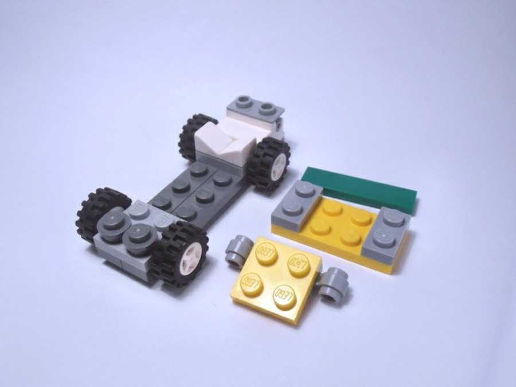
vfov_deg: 38.7
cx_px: 258
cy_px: 194
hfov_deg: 50.1
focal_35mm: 37
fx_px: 552
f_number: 3.9
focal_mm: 6.61
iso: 80
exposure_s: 1/125
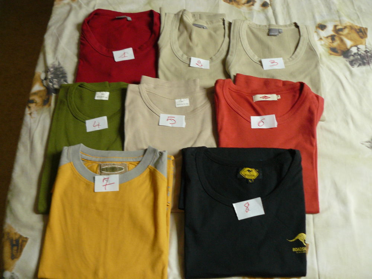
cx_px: 186
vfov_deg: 39.7
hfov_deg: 51.4
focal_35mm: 36
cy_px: 140
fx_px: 387
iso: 200
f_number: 2.8
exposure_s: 1/13
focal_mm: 6
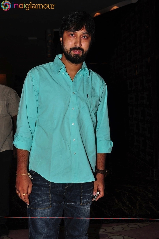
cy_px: 120
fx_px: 418
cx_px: 80
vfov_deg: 31.9
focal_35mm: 63
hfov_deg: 21.5
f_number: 11
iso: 400
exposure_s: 1/125
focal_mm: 42
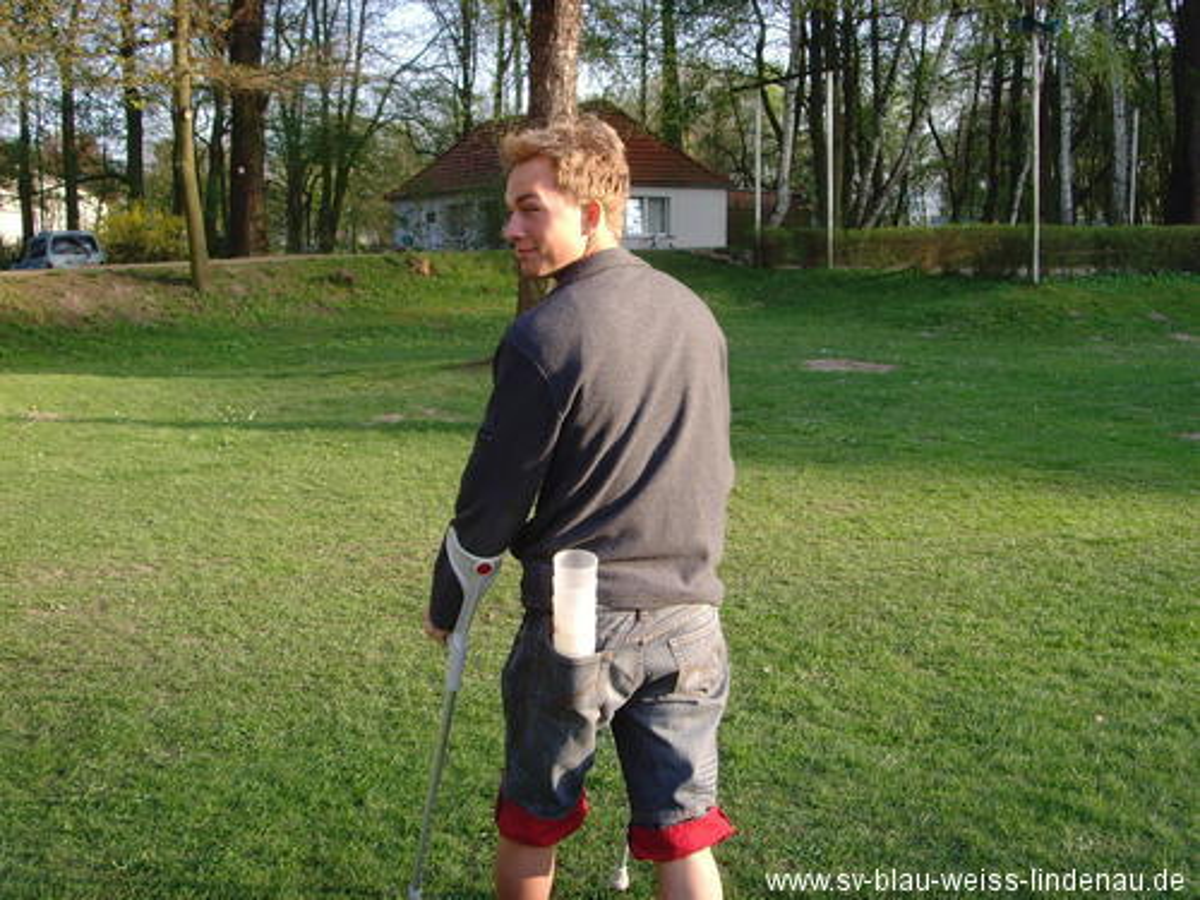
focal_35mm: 39
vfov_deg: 36.8
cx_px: 600
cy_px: 450
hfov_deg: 47.9
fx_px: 1352
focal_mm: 6.6
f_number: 3.5
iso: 80
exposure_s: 1/125
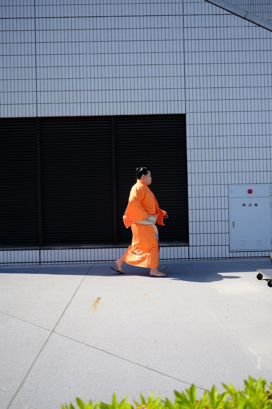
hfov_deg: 37.9
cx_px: 136
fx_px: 397
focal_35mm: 35
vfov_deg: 54.4
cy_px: 204
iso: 400
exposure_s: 1/4000
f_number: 2.8
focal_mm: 23
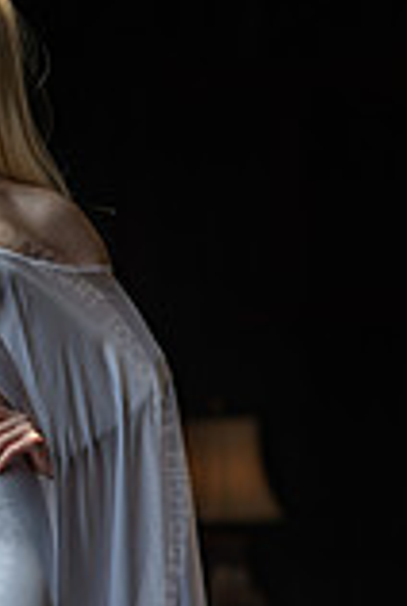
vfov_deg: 14.1
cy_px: 644
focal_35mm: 142
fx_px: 2397
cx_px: -77
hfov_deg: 9.6
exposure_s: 1/800
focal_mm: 50
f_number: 1.2
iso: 125
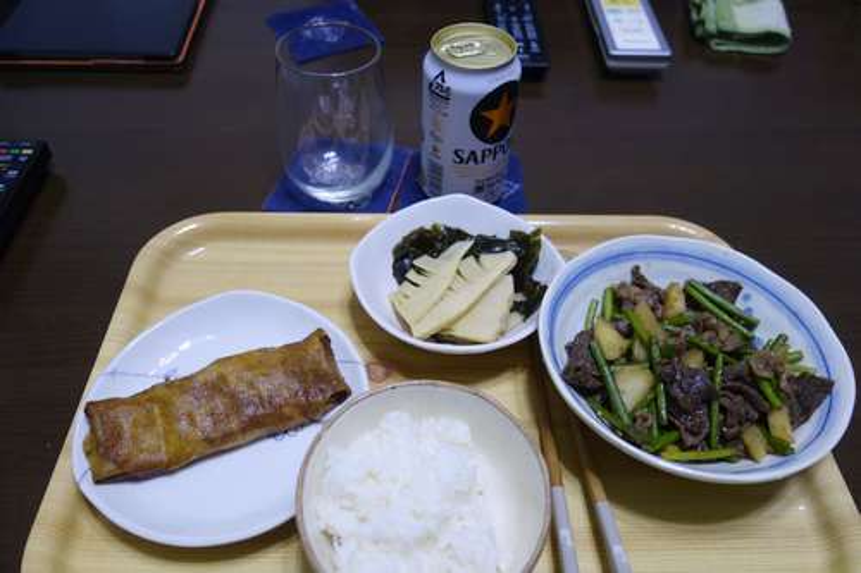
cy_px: 286
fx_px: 669
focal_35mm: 28
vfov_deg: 46.4
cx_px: 430
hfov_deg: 65.5
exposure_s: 1/30
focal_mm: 10.4
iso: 250
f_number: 1.8
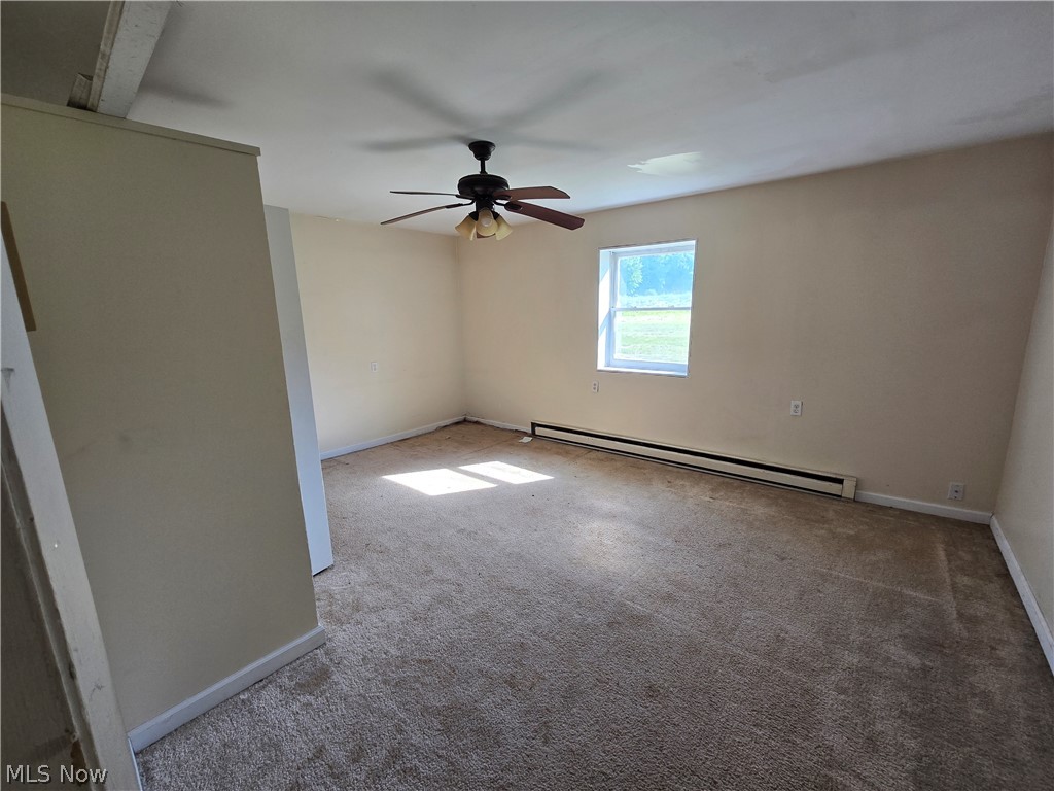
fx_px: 396
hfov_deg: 106.2
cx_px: 527
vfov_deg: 89.9
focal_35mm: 13
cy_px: 396
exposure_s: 1/60
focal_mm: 2.2
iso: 64
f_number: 2.2
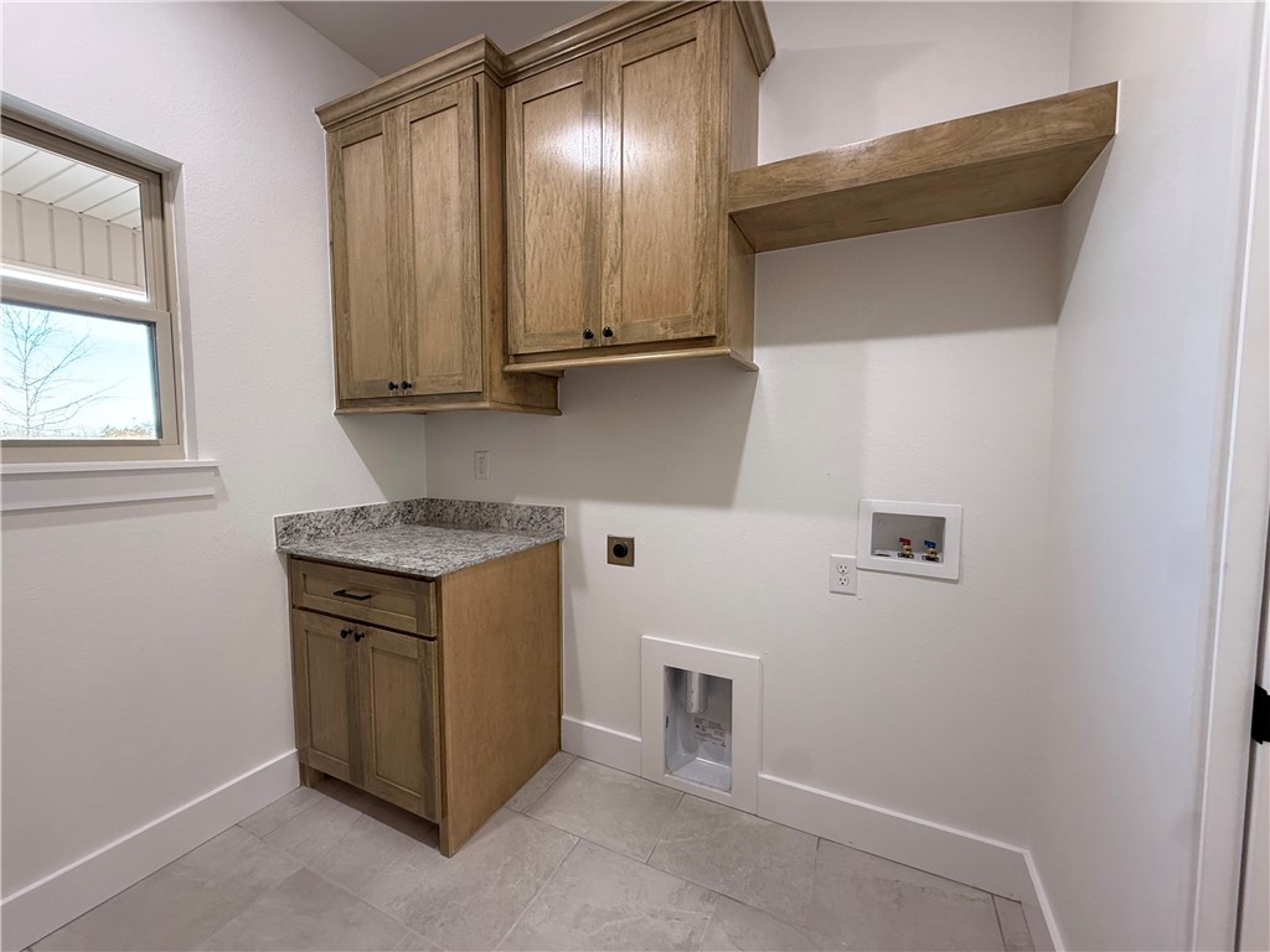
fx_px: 514
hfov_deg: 102.1
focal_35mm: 14
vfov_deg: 85.7
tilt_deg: -4.2
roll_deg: -1.1
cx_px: 635
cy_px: 476
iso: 200
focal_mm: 2.22
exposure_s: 1/60
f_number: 2.2
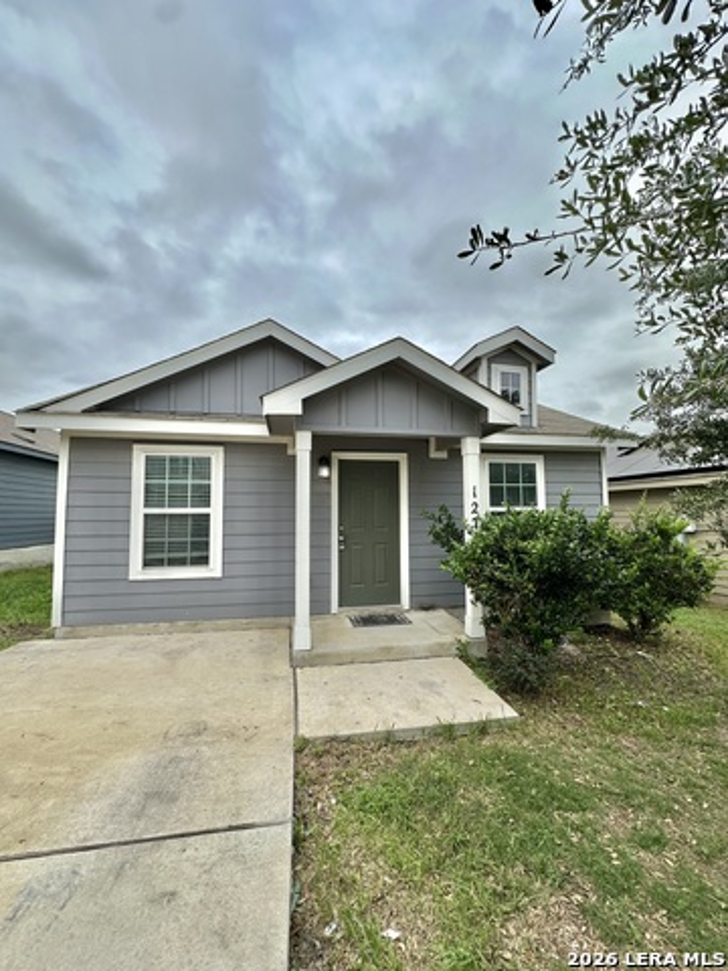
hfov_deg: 85.7
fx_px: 393
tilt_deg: +3.9
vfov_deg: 102.1
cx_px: 364
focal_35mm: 14
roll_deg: -0.3
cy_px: 486
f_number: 2.2
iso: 40
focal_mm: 2.22
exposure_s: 1/997
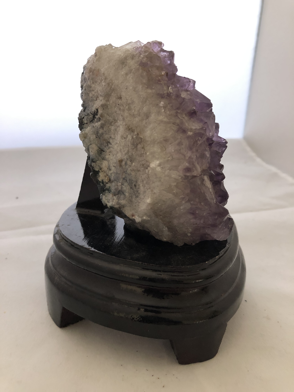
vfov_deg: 63.4
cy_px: 196
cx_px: 147
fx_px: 317
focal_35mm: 28
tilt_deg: -23.9
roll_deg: -3.5
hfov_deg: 49.7
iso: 50
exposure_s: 1/15
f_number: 1.8
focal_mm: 3.99
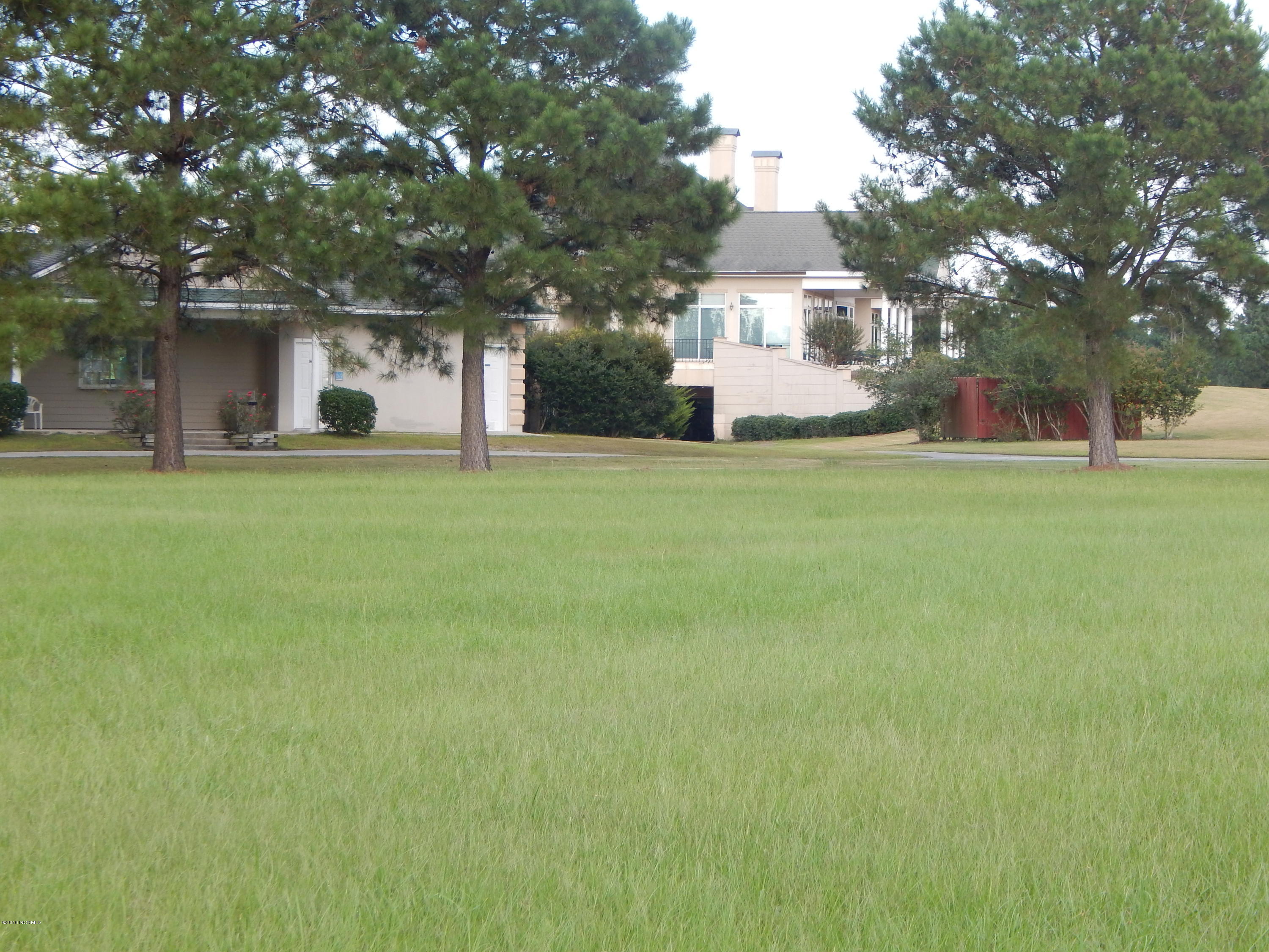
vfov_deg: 15.9
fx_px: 3409
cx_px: 634
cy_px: 476
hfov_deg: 21.1
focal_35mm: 93
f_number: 4.4
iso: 125
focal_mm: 16.6
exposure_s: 1/100
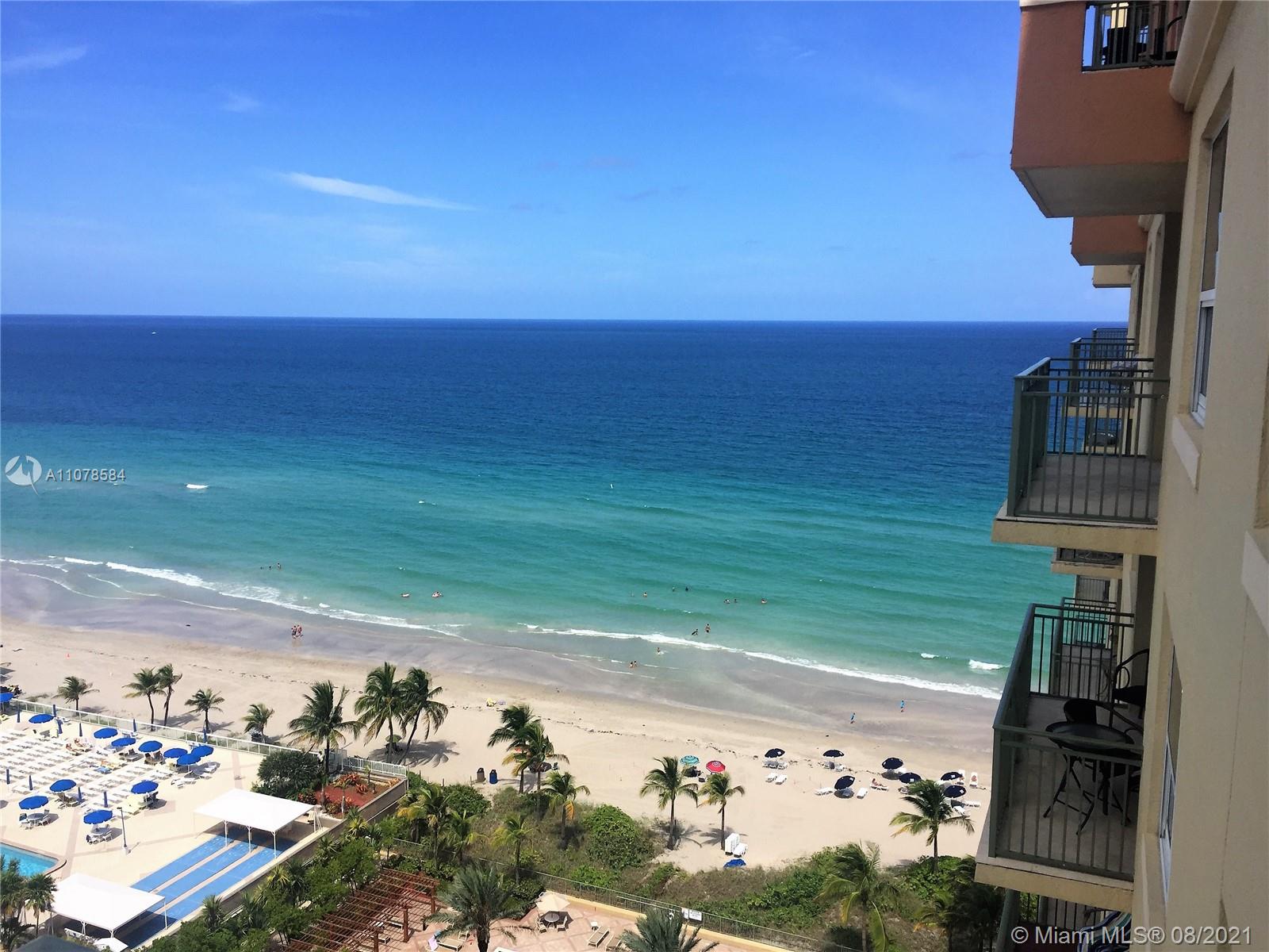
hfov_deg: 61.7
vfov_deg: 48.2
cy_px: 476
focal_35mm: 29
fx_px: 1063
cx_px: 634
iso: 32
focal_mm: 4.15
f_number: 2.2
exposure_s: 1/2083
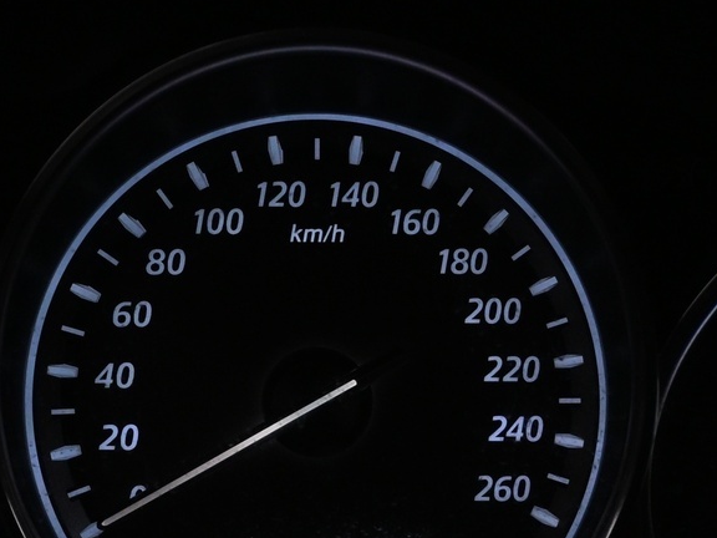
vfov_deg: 10.2
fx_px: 3024
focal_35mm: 146
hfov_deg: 13.5
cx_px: 305
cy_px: 347
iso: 1600
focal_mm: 36
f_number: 5.3
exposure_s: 1/125
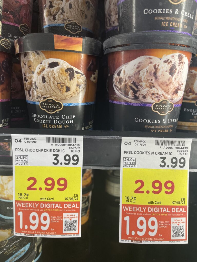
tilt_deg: -11.8
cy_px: 131
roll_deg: -1.7
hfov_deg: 53.1
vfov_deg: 67.3
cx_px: 98
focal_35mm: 26
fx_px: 197
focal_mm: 4.2
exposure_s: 1/120
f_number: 1.6
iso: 100
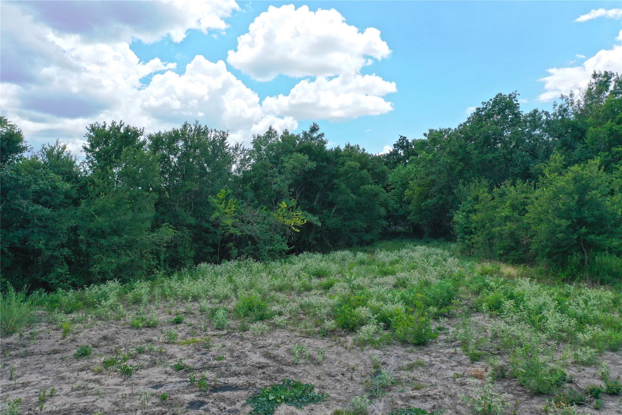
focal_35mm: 28
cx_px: 311
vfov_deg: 46.4
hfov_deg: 65.5
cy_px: 208
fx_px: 484
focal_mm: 10.26
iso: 100
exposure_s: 1/1600
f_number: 3.2
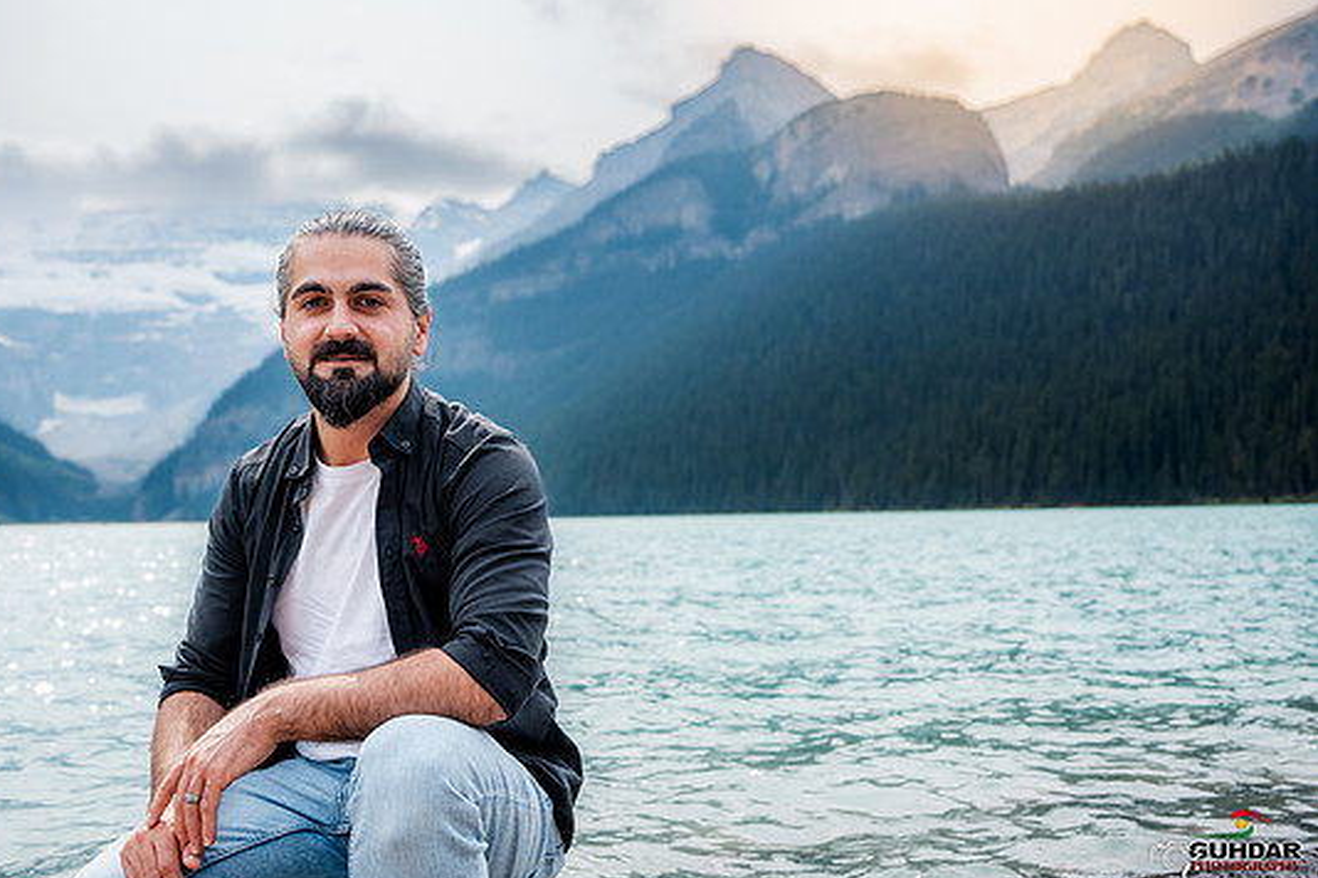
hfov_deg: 50.6
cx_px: 605
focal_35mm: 38
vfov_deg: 35.0
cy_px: 418
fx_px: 1391
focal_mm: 35
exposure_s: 1/640
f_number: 6.3
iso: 200
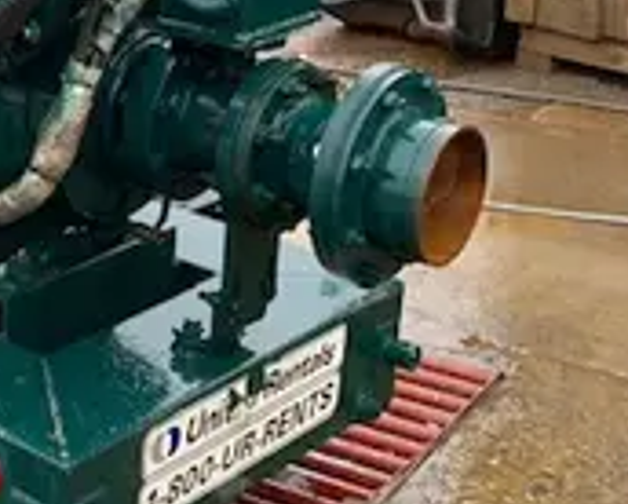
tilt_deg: -12.9
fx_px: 1507
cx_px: -139
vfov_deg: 18.6
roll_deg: +0.6
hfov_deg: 21.7
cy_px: 31
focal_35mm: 81
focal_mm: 4.25
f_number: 1.8
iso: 25
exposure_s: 1/122
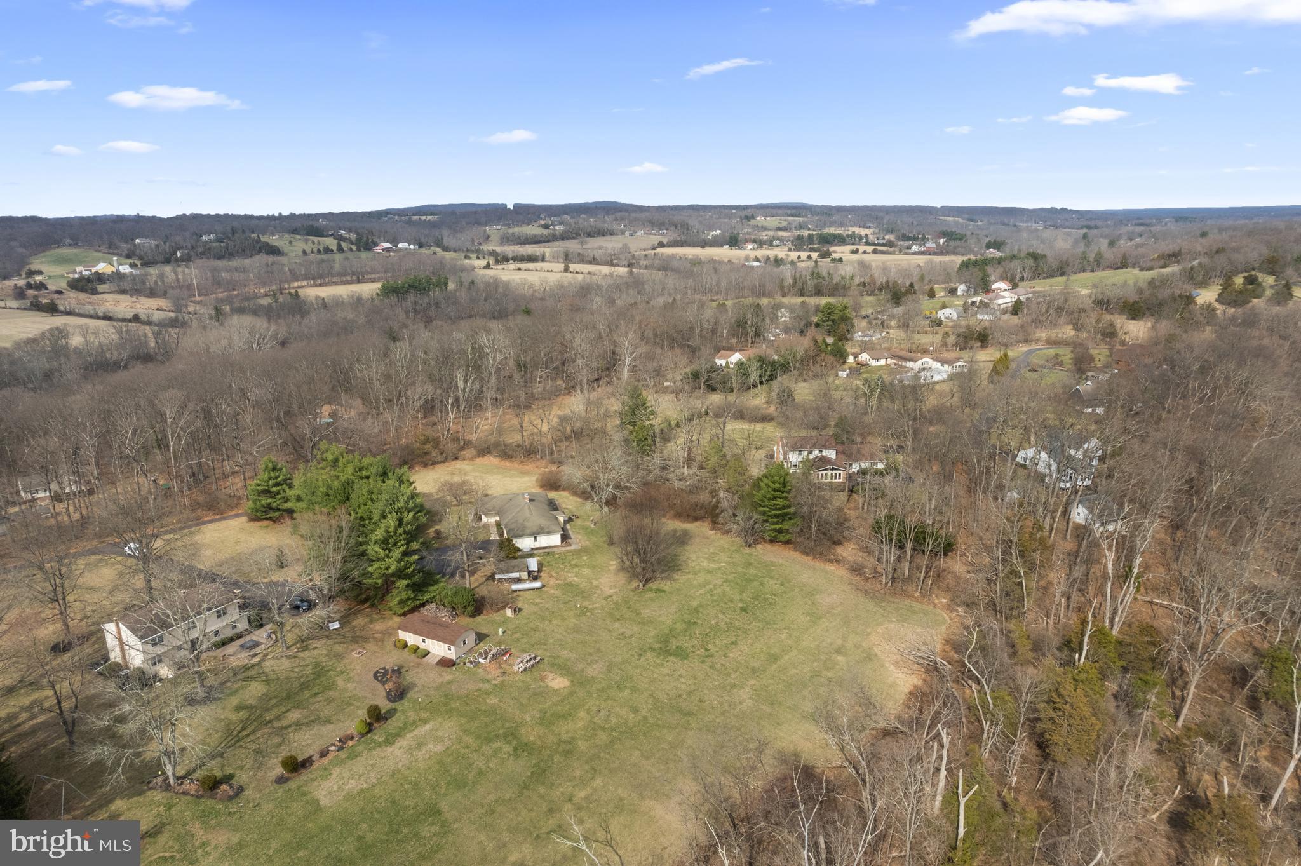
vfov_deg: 57.2
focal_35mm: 22
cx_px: 650
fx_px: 795
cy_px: 433
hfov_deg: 78.6
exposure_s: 1/400
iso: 120
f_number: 2.8
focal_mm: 8.38
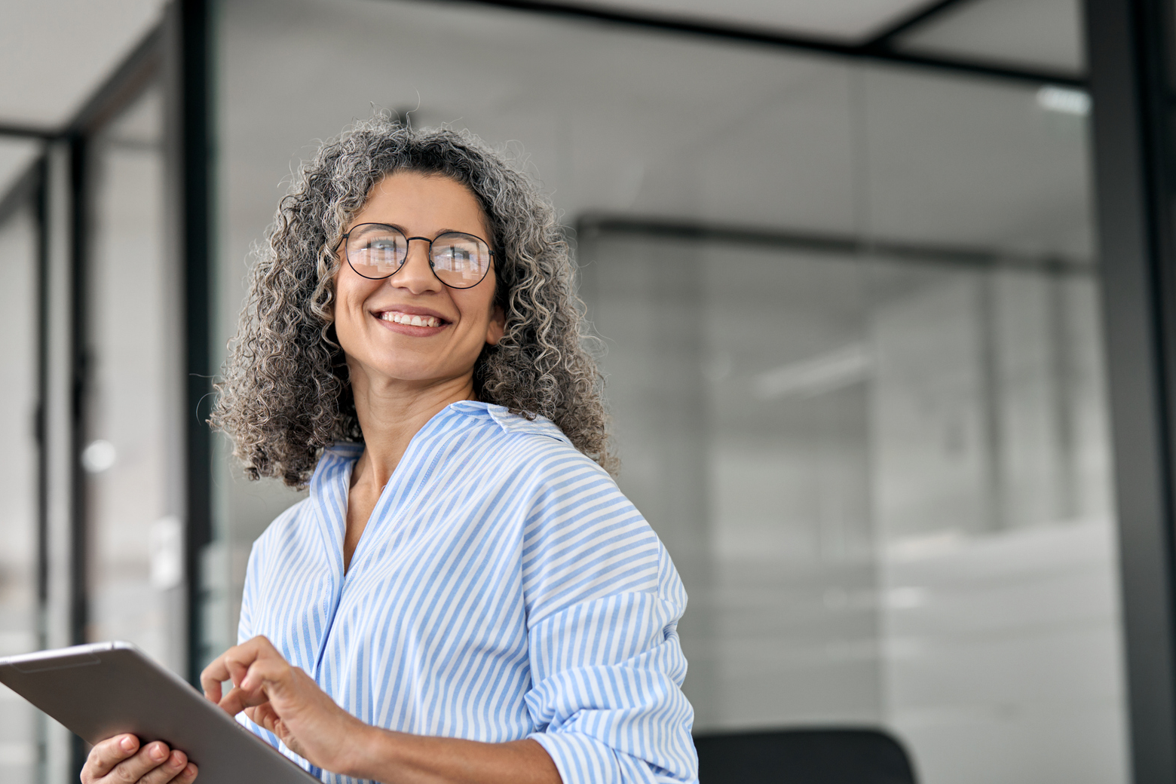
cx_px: 634
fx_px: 2221
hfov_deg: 29.6
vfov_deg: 20.0
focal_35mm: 68
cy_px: 502
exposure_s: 1/250
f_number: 1.8
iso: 200
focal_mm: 50
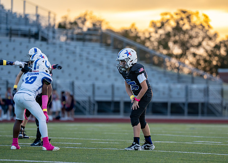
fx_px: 1697
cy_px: 80
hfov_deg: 7.7
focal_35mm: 262
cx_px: 124
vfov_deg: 5.5
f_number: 2.8
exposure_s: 1/1000
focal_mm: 200
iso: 640
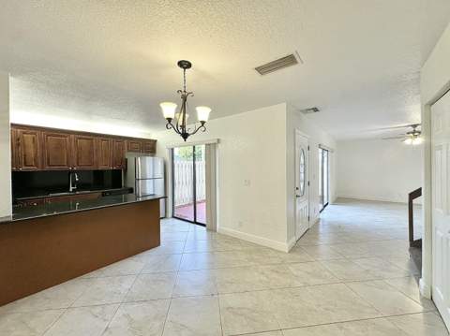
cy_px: 168
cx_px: 225
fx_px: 182
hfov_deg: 102.1
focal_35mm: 14
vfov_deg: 85.6
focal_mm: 2.22
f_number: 2.2
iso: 160
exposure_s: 1/120
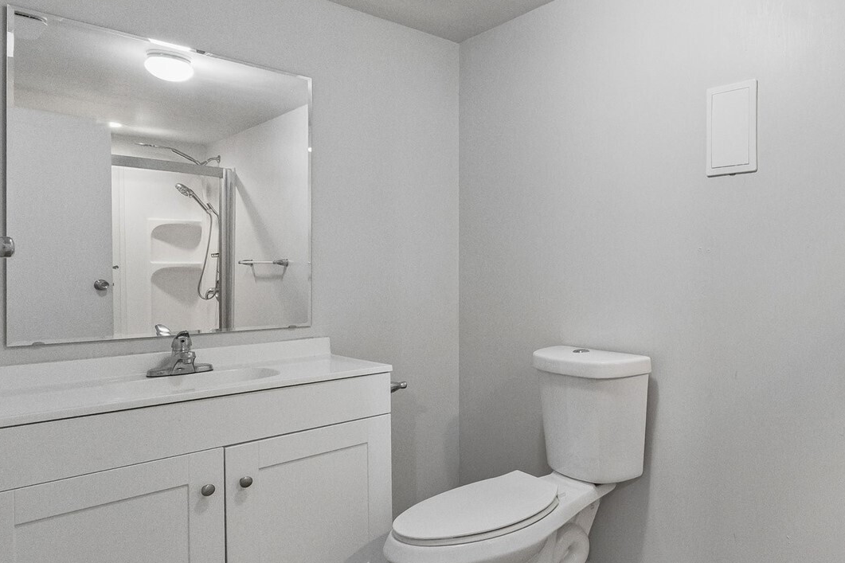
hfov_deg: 69.2
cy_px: 278
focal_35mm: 24
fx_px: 563
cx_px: 628
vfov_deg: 53.1
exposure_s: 1/30
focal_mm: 10
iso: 2500
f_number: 9
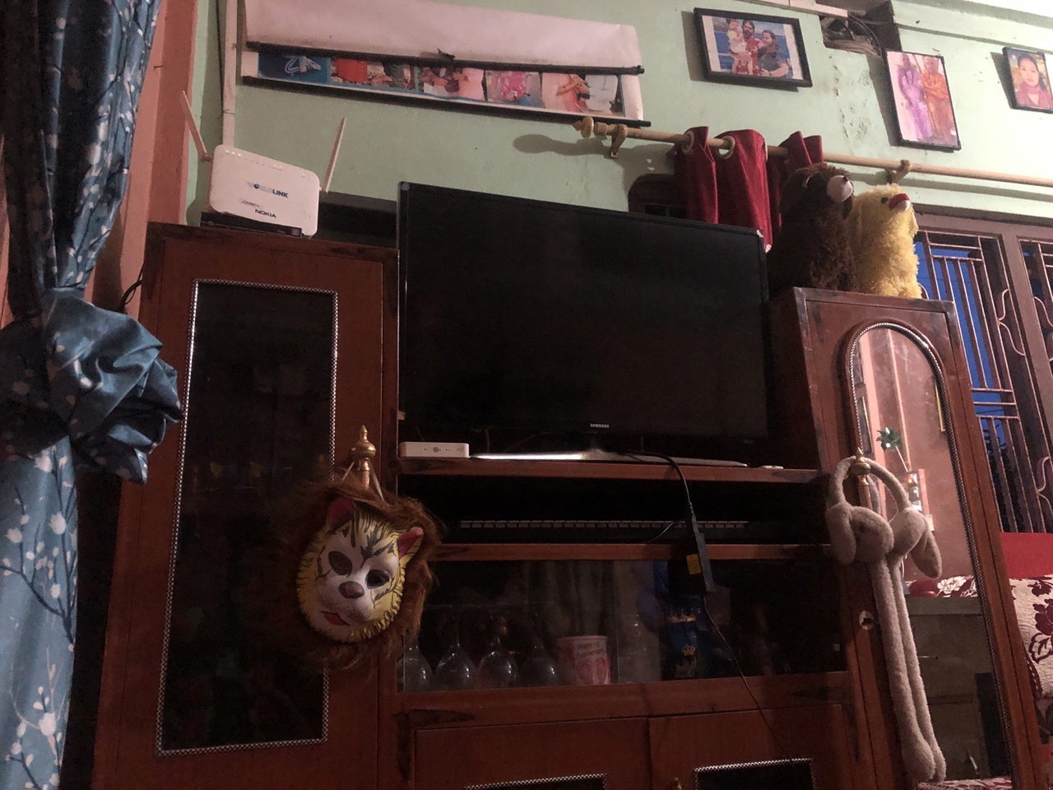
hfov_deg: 63.4
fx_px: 852
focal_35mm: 28
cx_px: 526
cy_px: 395
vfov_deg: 49.7
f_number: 1.8
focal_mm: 4
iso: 100
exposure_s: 1/5
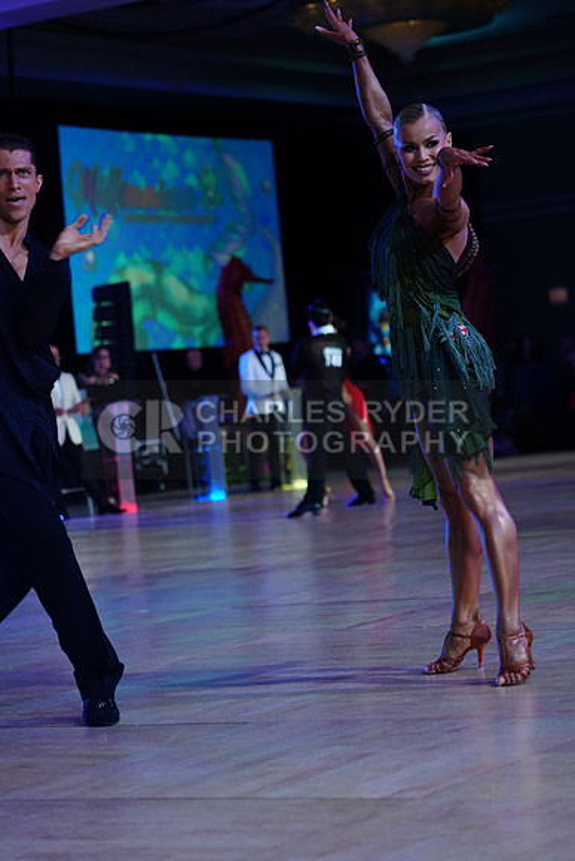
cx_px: 288
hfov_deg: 13.0
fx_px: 2514
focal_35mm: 105
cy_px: 430
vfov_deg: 19.5
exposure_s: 1/400
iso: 2500
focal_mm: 105
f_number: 4
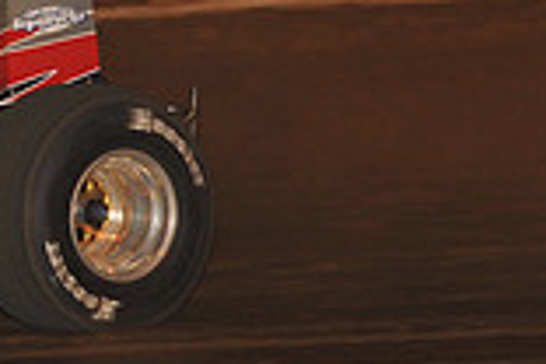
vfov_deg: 2.9
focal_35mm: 466
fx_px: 7067
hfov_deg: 4.4
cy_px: -77
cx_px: -294
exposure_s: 1/320
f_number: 7.1
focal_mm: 125
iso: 1000
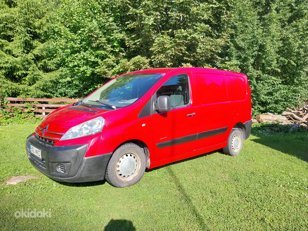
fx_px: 231
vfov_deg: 53.1
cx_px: 154
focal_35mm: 26
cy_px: 116
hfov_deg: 67.3
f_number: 1.8
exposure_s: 1/385
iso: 25
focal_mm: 4
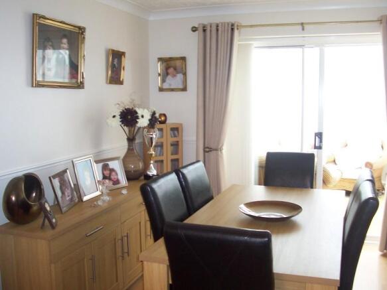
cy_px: 145
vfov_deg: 38.7
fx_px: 414
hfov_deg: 50.1
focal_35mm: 37
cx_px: 194
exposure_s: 1/8
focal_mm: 5.6
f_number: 2.8
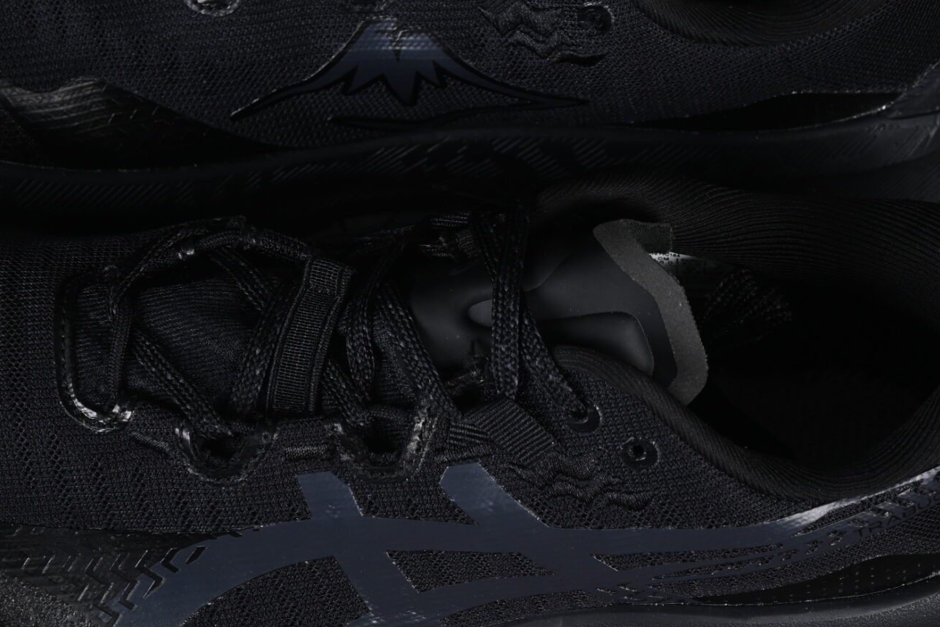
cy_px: 258
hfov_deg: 13.9
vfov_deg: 9.3
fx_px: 3865
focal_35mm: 148
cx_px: 380
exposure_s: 1/50
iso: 160
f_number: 6.3
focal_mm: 50
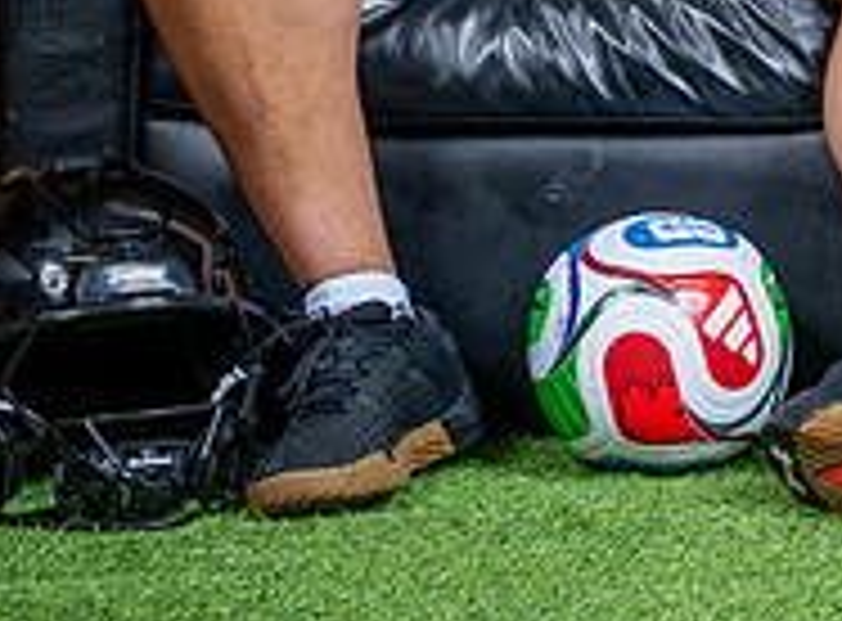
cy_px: -296
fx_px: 5756
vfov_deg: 6.1
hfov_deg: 8.0
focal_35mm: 238
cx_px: 1572
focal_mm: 57
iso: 100
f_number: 5.6
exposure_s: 1/100
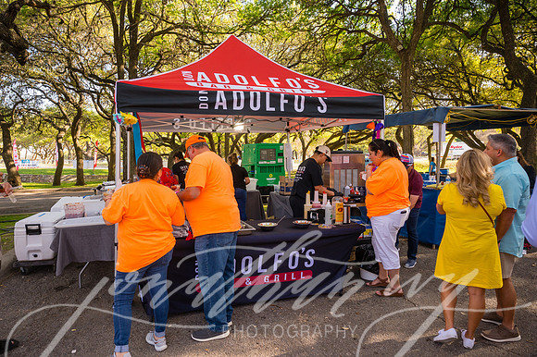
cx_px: 268
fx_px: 358
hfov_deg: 73.8
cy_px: 178
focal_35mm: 24
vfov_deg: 53.1
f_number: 4
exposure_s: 1/400
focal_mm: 24
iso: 400
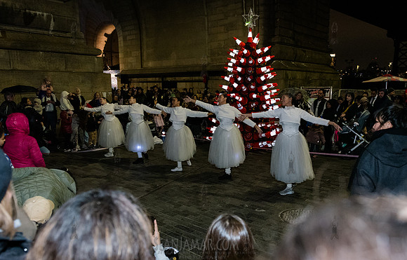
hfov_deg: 65.7
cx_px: 206
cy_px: 146
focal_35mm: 28
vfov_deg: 44.8
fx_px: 315
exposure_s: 1/160
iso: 8000
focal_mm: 24
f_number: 3.2
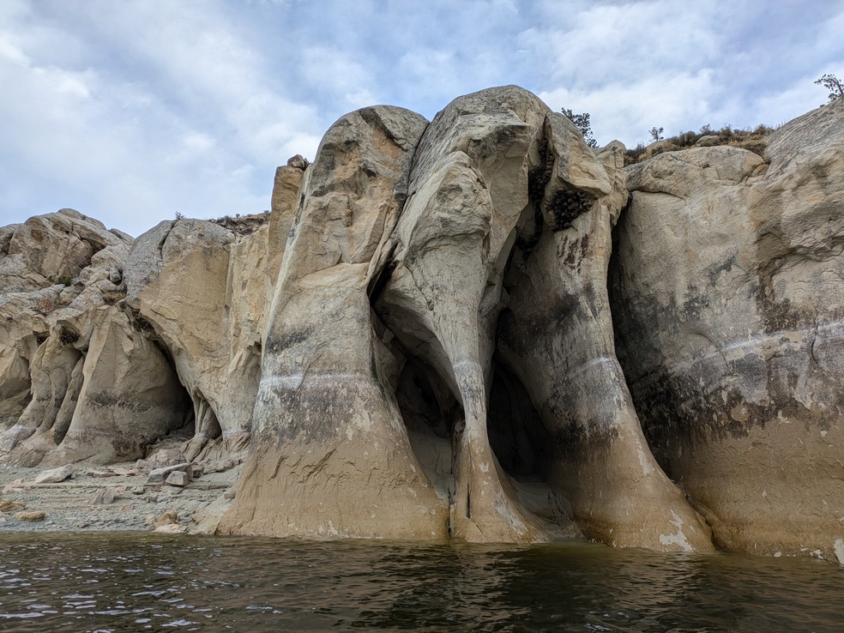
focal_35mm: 26
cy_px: 323
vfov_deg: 53.1
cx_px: 412
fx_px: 634
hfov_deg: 67.3
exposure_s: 1/670
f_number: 1.89
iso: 46
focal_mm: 5.43
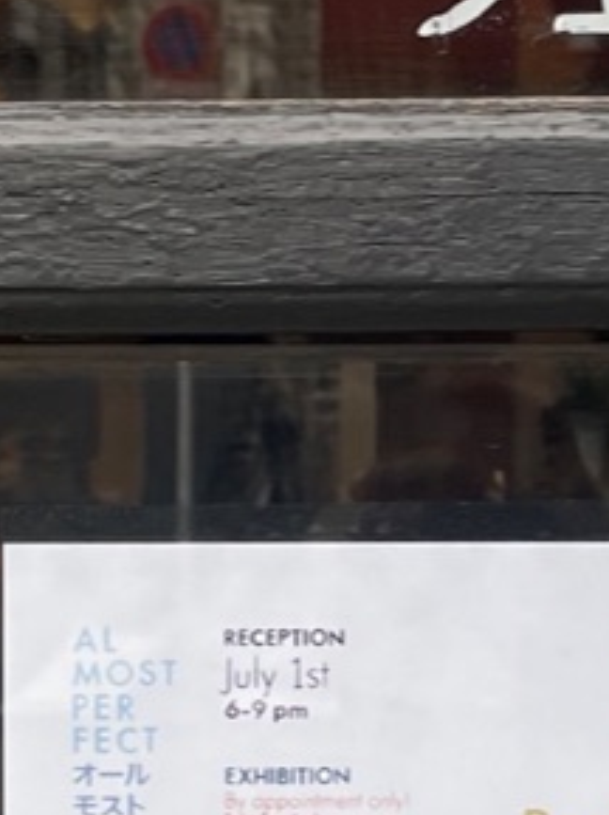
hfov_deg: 10.3
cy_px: 431
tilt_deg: -1.9
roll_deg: -0.4
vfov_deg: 13.7
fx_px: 3385
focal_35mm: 144
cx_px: 396
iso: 32
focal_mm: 4.2
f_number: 1.6
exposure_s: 1/160
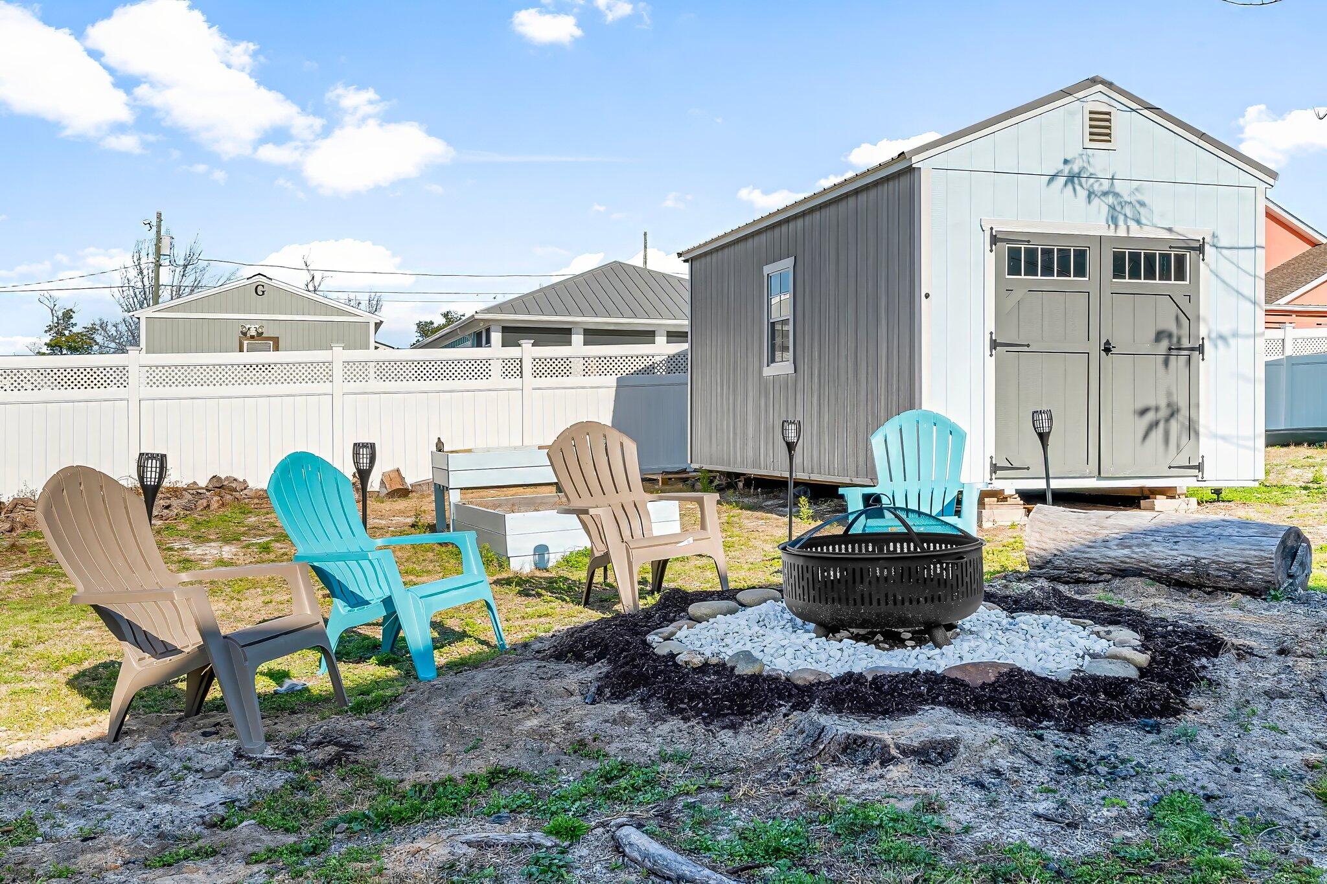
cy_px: 442
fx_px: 1327
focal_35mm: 36
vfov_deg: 36.9
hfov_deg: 53.1
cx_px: 664
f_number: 8
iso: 400
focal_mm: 24
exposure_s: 1/800
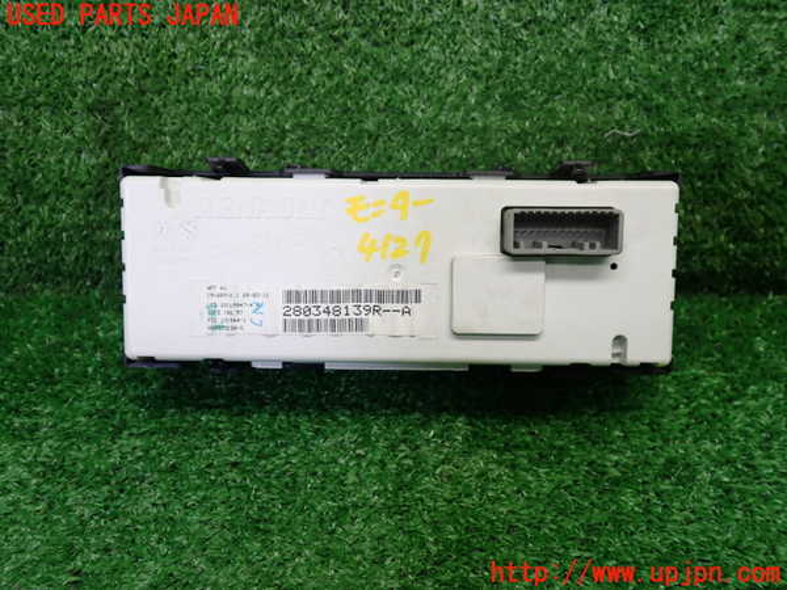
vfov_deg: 44.2
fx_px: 728
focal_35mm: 32
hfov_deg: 56.8
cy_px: 295
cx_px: 394
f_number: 2.4
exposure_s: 1/60
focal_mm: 5.79
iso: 200
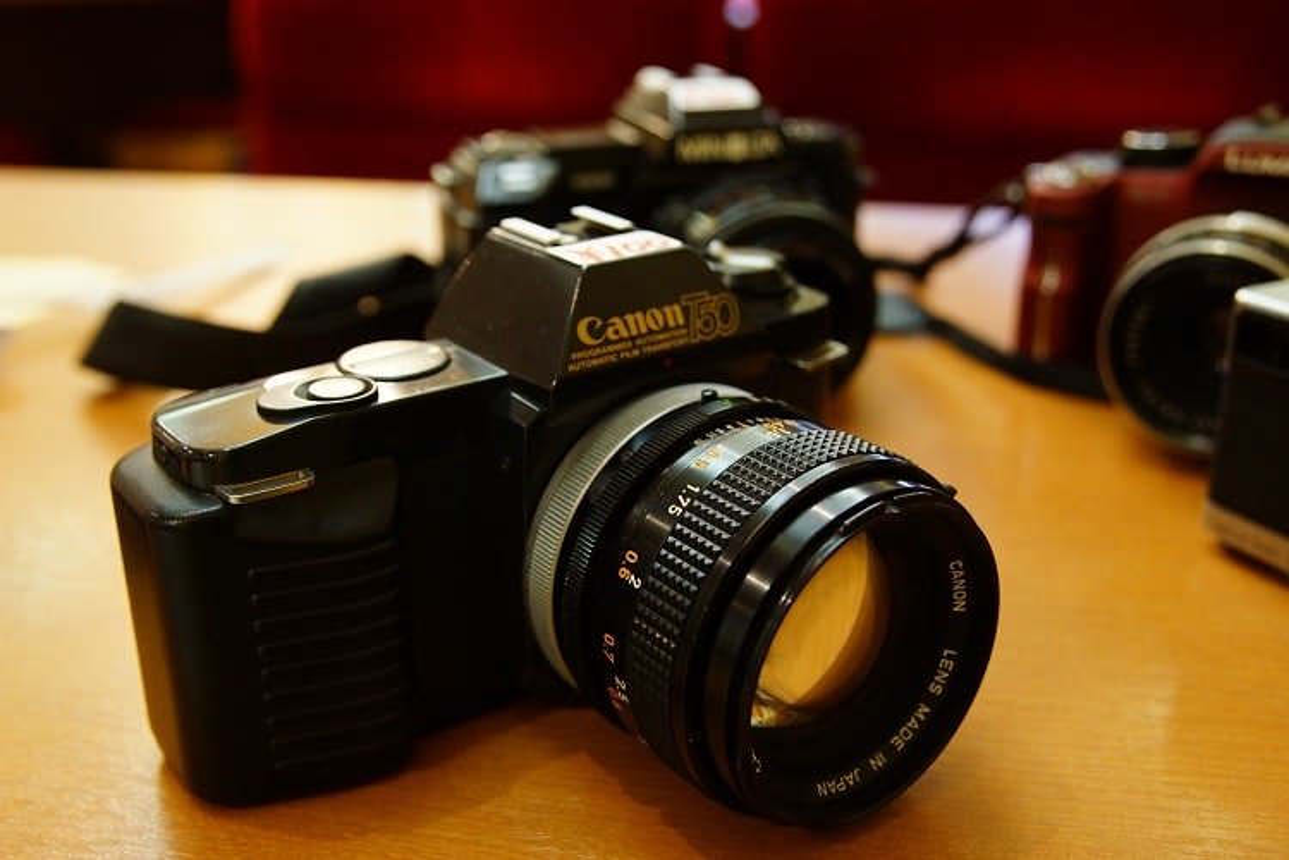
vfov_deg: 34.2
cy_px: 430
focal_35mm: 39
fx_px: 1396
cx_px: 644
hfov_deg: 49.6
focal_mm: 26
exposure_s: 1/15
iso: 800
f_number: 4.5
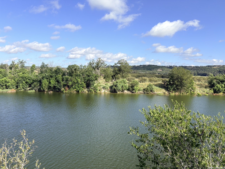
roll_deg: +0.5
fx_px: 169
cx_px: 112
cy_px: 84
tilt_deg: -3.3
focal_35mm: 26
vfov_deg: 53.1
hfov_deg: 67.3
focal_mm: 5.96
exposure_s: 1/2747
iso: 50
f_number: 1.6
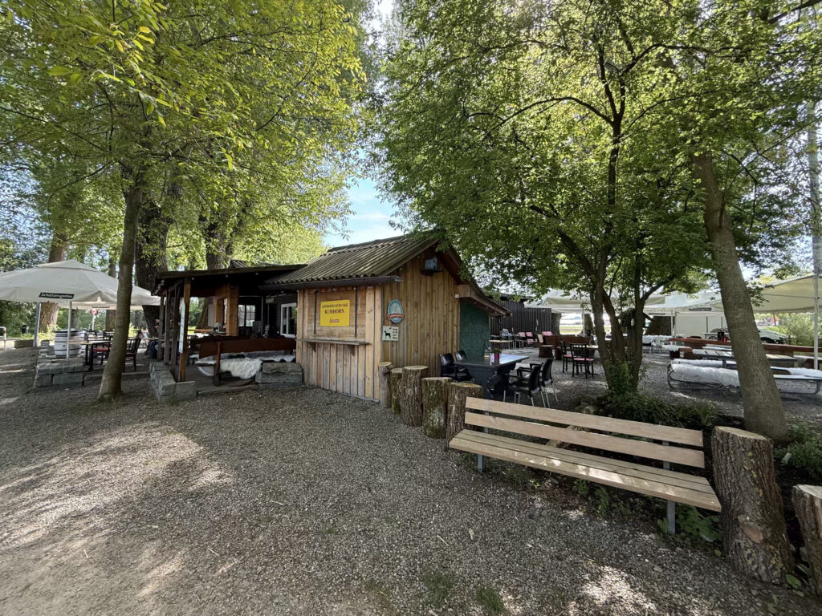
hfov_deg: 102.1
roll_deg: -0.2
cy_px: 308
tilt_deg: +2.9
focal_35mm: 14
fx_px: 332
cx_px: 411
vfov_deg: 85.7
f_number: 2.2
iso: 64
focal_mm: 2.22
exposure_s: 1/151
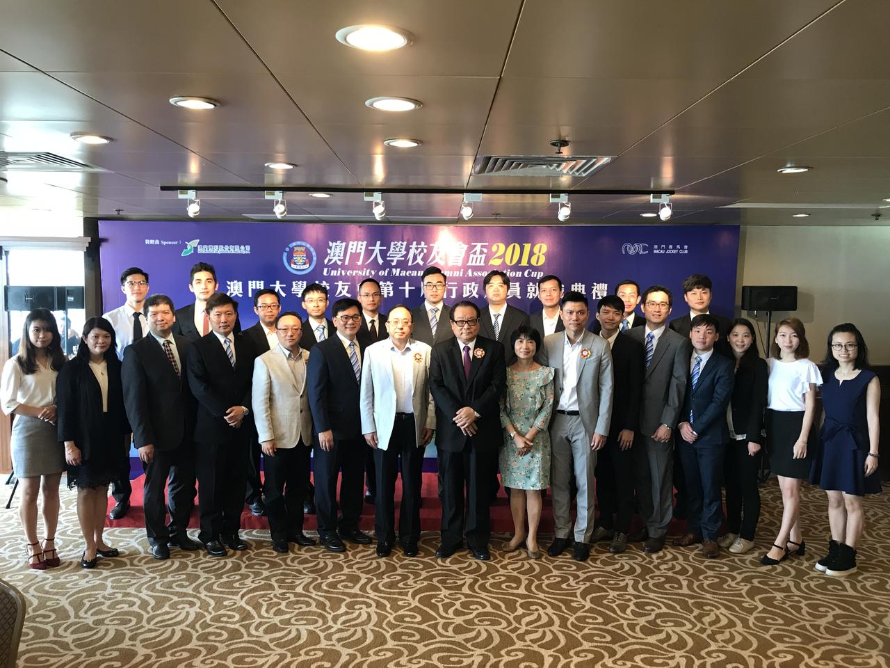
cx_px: 445
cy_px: 334
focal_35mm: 28
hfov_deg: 63.4
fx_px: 720
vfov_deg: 49.7
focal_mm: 3.99
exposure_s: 1/20
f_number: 1.8
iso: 40
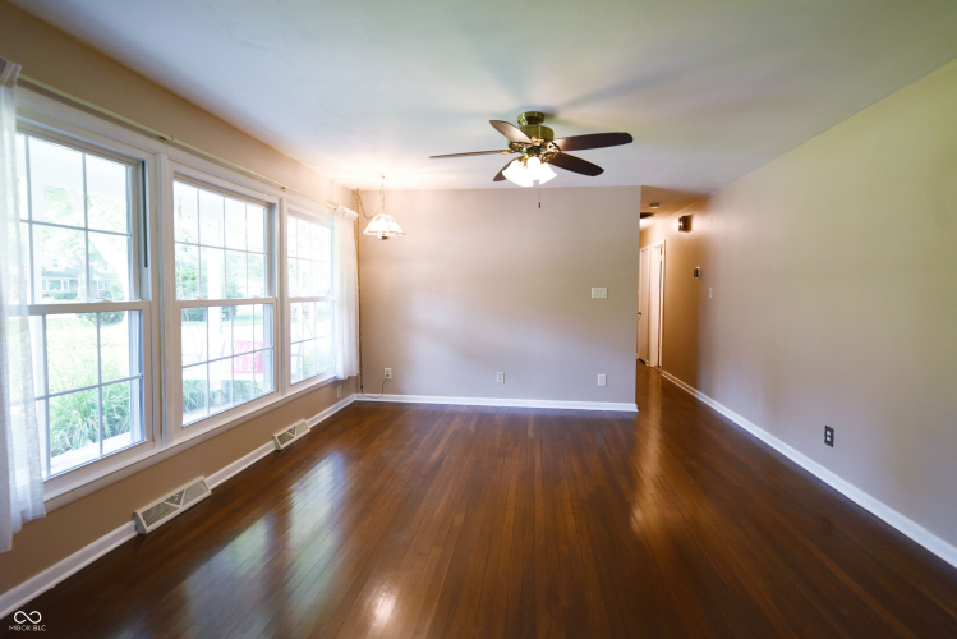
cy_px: 320
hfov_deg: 96.7
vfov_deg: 73.8
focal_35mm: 16
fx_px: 425
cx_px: 478
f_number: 2.8
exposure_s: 1/160
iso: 640
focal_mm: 16
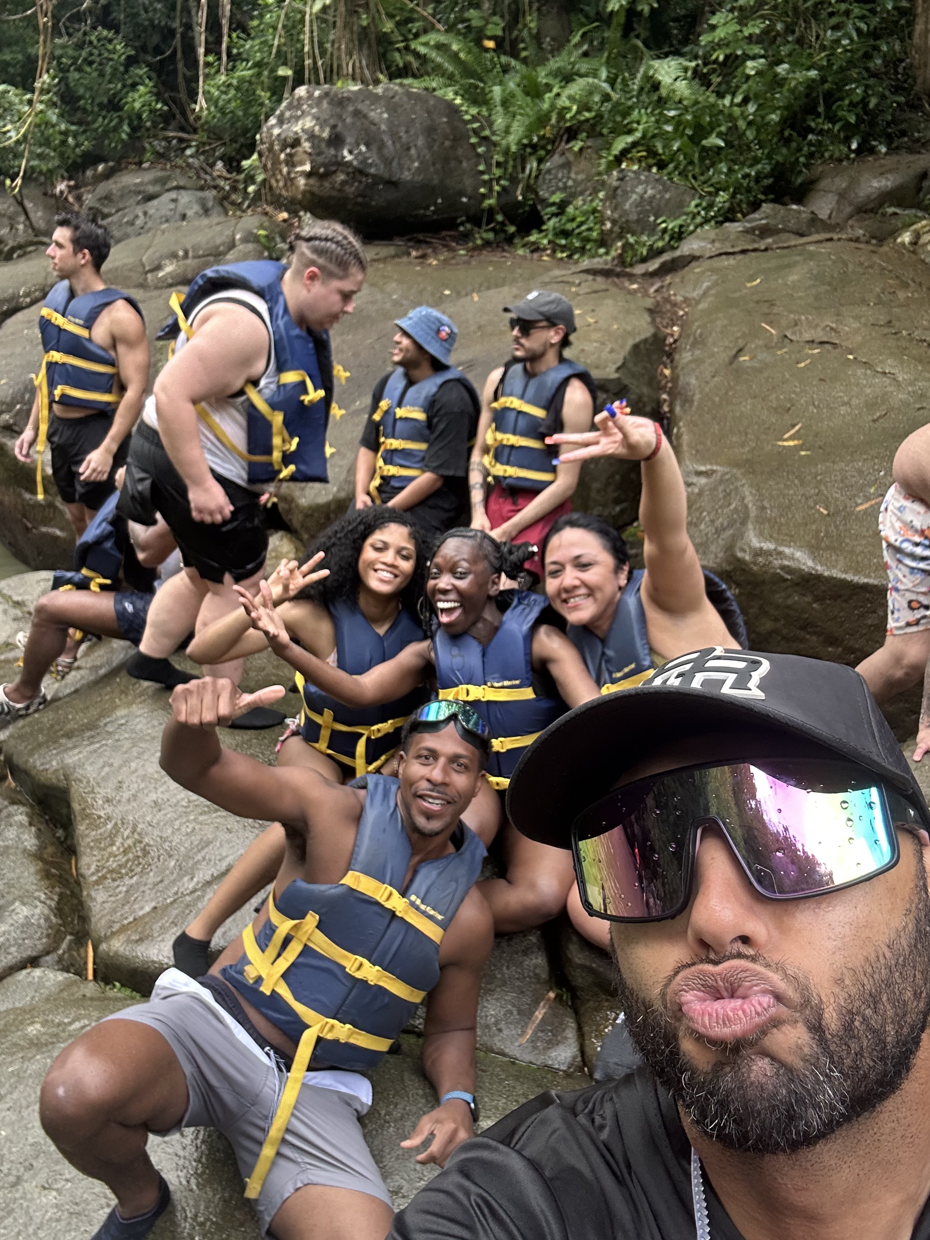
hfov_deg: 46.8
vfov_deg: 60.0
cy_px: 620
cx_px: 465
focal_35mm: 30
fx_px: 1075
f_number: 1.9
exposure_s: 1/121
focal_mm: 2.69
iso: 40
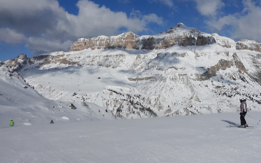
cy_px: 73
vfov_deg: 38.3
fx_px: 235
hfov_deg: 57.3
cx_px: 166
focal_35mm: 33
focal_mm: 8.98
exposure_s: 1/1250
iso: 1000
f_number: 8
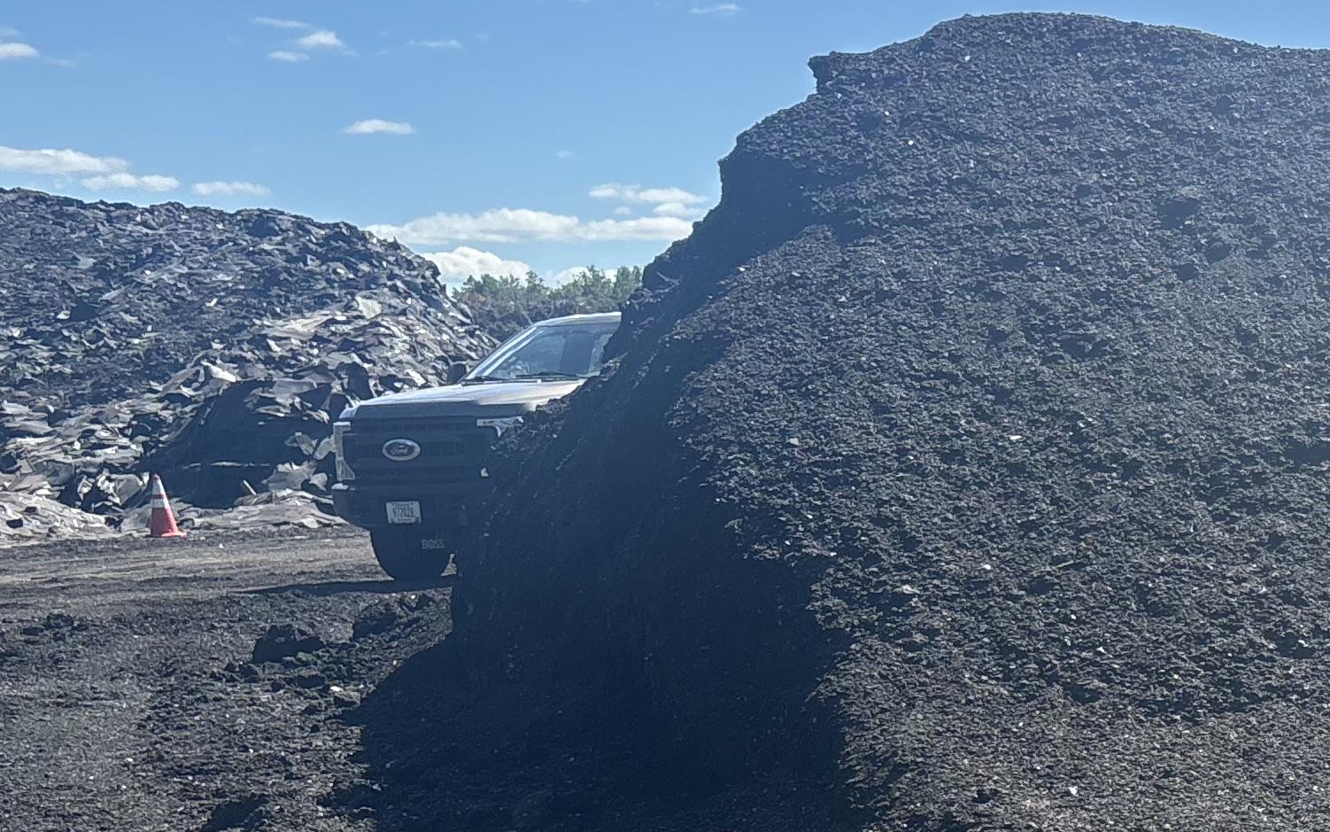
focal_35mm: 74
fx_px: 2682
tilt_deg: -10.1
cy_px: 873
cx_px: 1566
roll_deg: +0.1
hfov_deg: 25.3
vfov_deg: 17.1
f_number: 1.6
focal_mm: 5.96
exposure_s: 1/2398
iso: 50
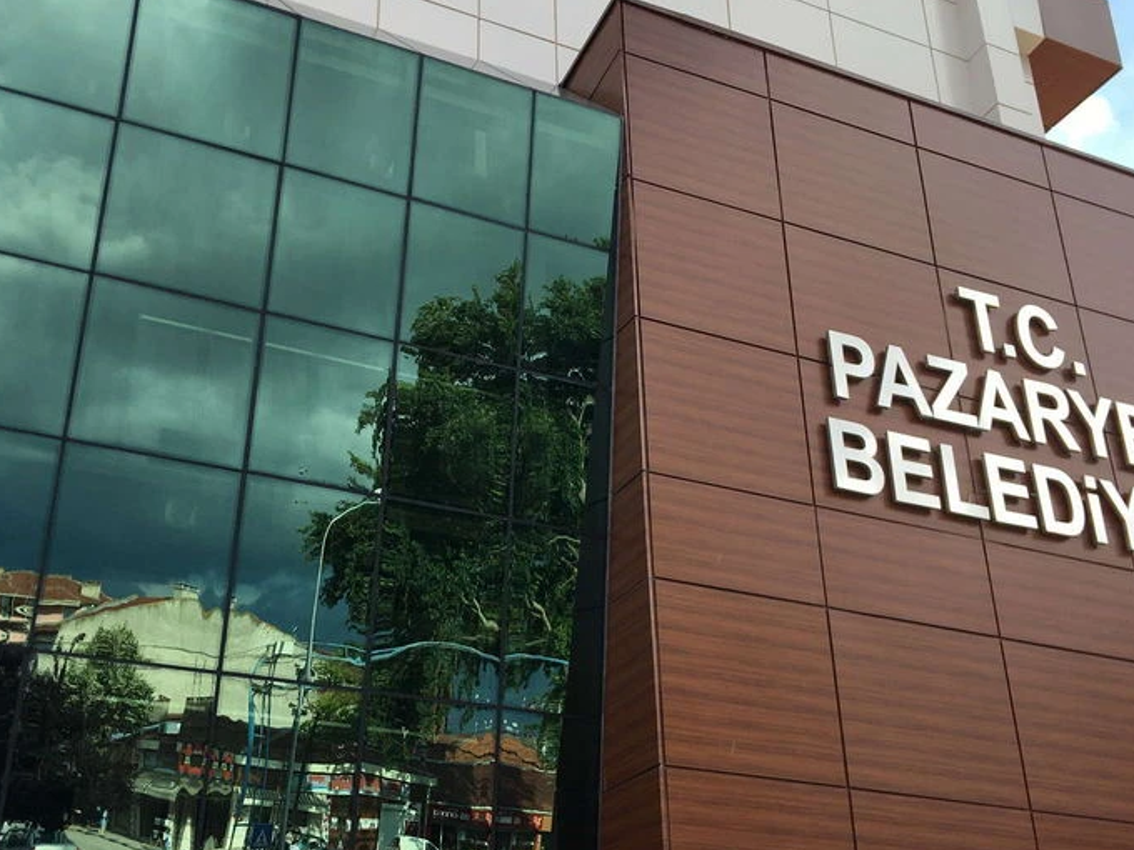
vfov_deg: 33.5
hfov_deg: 43.8
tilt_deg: +29.2
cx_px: 552
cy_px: 490
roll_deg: +0.2
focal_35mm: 43
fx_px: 1409
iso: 25
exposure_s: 1/591
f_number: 2.2
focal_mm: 4.15
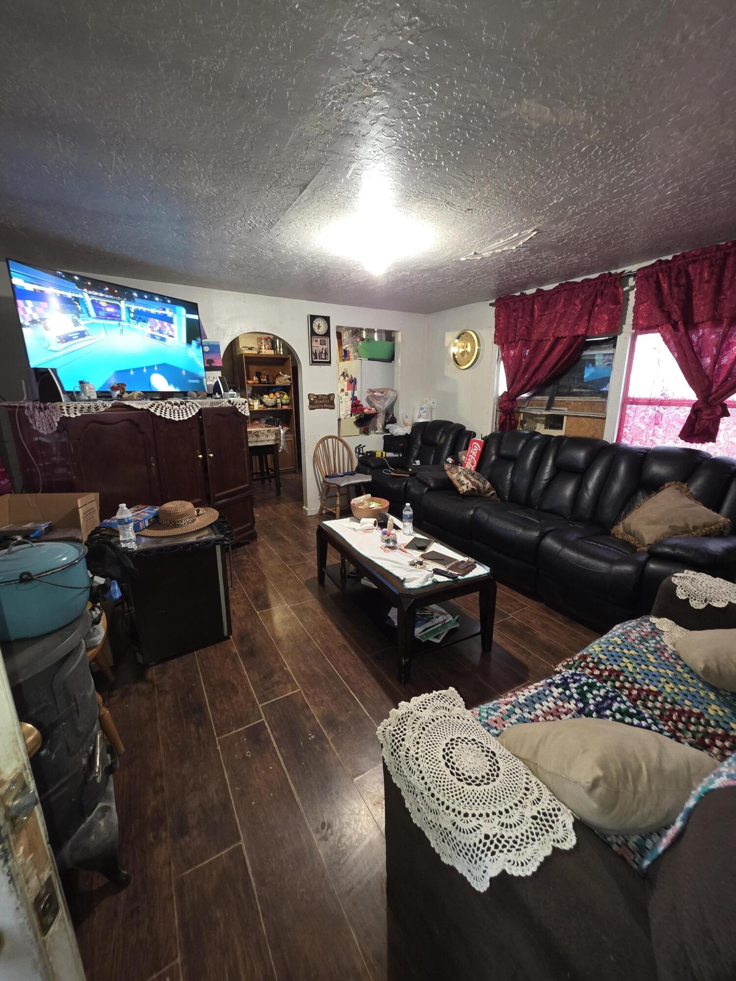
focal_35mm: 13
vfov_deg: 106.2
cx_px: 368
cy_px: 490
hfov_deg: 89.9
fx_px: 369
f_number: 1.9
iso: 160
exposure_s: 1/9.99
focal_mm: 2.2
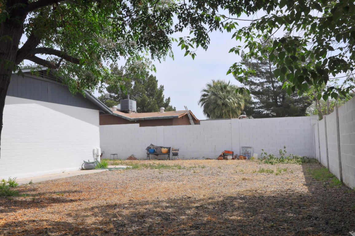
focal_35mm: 39
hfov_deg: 49.6
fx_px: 384
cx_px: 178
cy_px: 118
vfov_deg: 34.1
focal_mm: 26
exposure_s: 1/200
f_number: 14
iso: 200
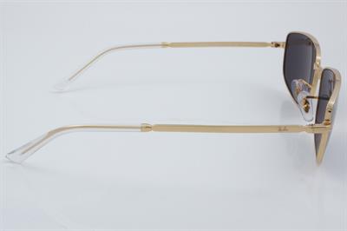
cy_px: 116
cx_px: 174
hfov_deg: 29.9
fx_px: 650
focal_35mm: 68
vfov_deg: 20.1
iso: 100
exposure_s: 1/4
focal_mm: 45
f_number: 32
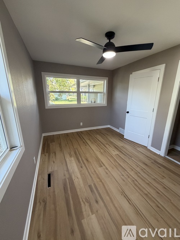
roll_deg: +0.2
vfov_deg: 102.1
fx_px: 97
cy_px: 120
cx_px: 90
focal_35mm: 14
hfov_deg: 85.7
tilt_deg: -13.4
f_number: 2.2
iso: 320
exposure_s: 1/120
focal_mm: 2.22
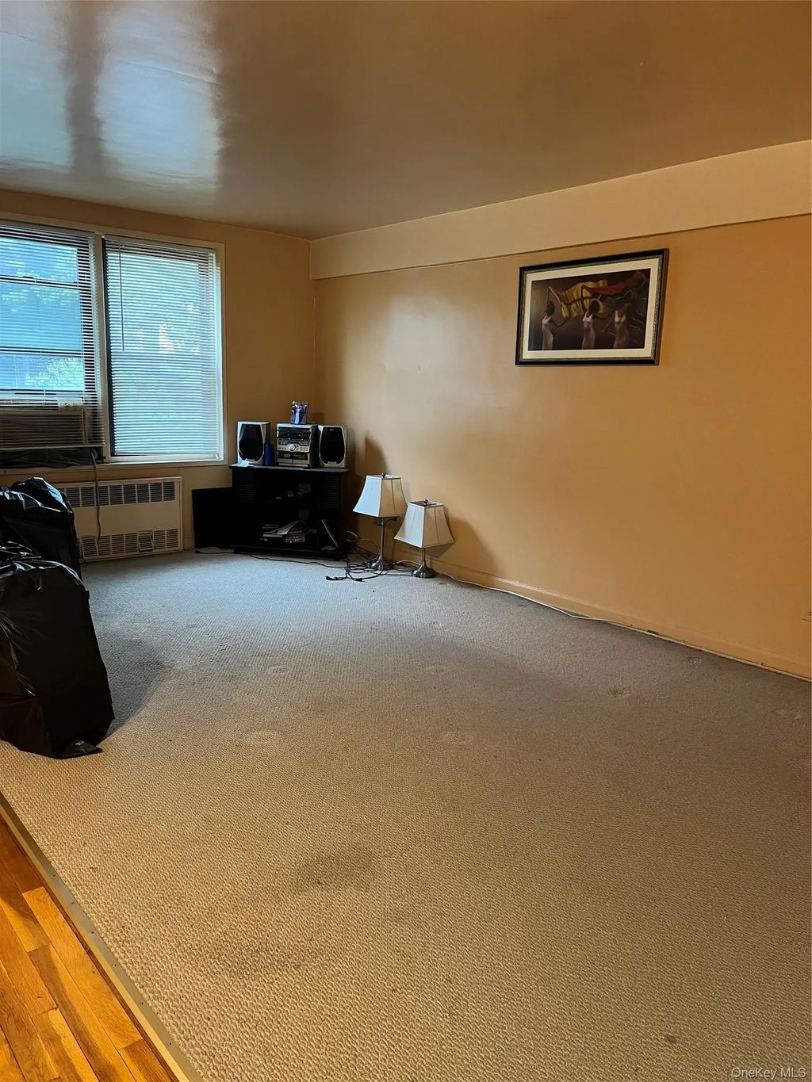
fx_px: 813
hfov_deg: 53.1
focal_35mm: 26
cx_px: 406
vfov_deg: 67.3
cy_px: 541
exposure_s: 1/60
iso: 320
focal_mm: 5.1
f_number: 1.6
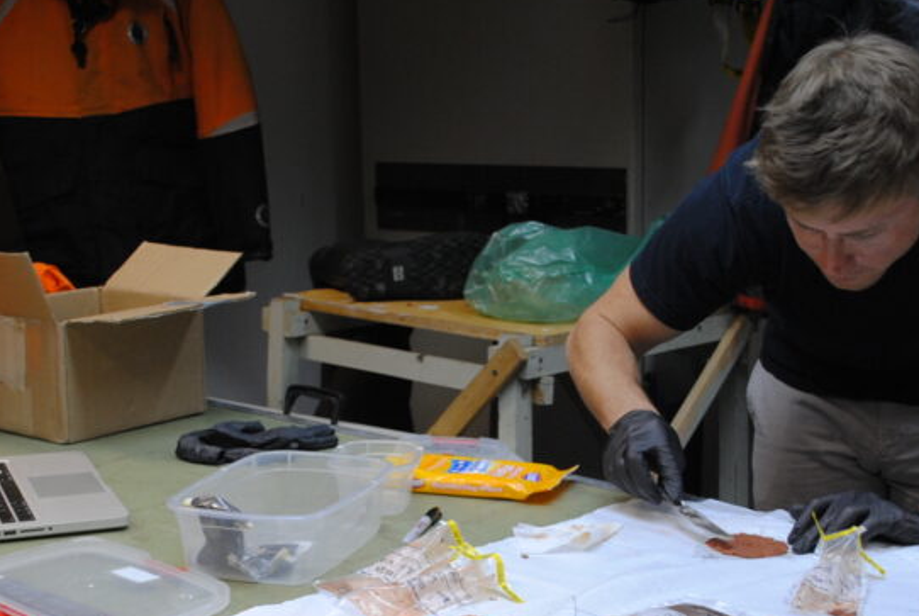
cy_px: 517
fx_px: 1738
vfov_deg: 19.8
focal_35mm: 68
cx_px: 448
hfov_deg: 29.6
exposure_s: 1/30
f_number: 4
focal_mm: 24
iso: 220
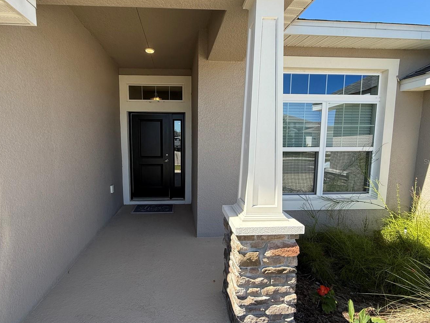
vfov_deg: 74.7
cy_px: 162
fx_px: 211
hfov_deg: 90.8
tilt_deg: -5.1
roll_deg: -0.1
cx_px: 194
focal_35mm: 17
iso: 64
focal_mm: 2.22
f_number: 2.2
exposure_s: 1/760
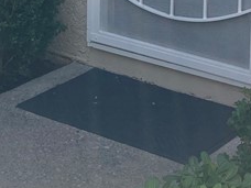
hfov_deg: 15.4
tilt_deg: -5.9
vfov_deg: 11.0
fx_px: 914
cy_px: -153
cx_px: 0
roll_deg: -0.6
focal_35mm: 126
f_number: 1.8
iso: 20
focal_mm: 3.99
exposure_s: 1/343
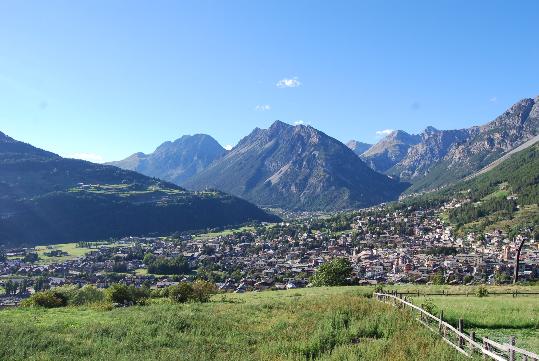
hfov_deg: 67.3
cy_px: 180
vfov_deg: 48.1
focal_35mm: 27
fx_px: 405
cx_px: 270
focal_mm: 18
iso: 200
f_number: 10
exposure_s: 1/200
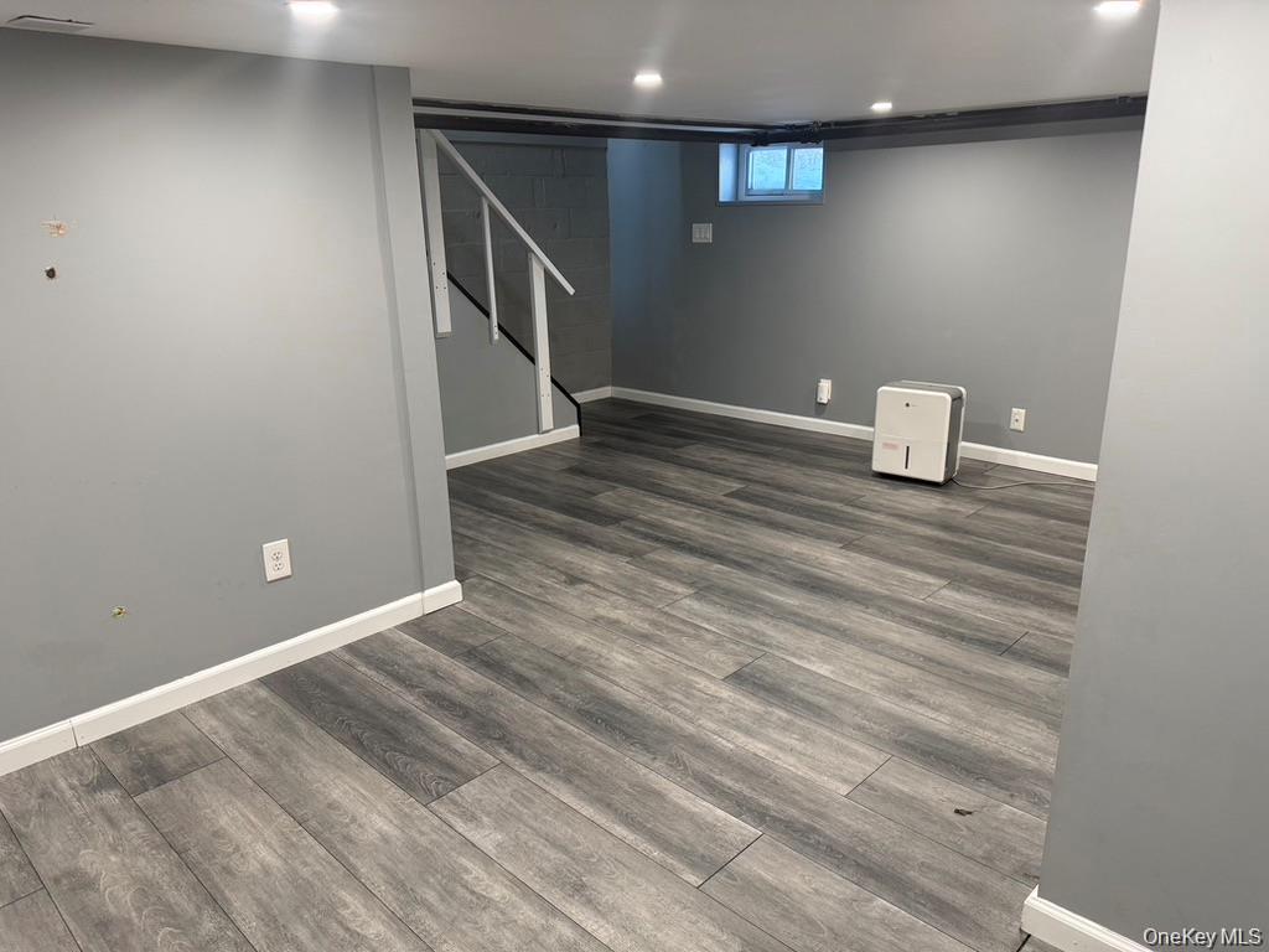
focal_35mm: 24
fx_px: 880
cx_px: 634
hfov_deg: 71.6
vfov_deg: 56.8
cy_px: 476
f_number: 1.78
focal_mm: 6.76
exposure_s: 1/60
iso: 200
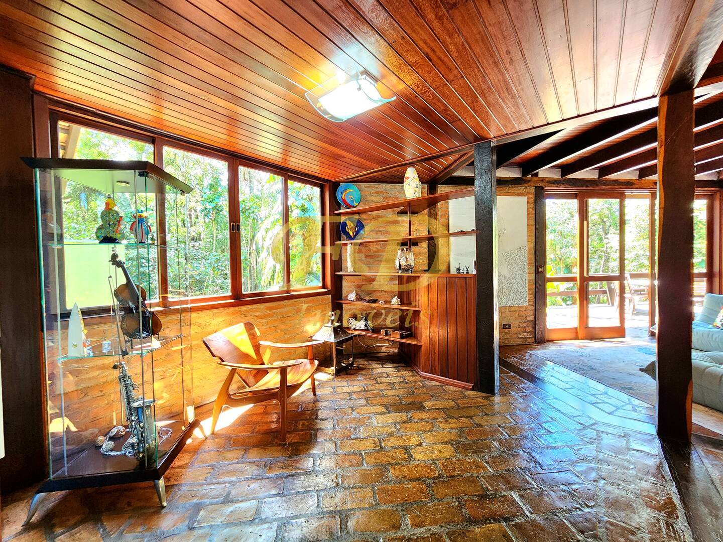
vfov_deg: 89.9
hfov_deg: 106.2
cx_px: 362
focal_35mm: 13
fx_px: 272
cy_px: 271
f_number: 2.2
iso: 320
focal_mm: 2.2
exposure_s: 1/40
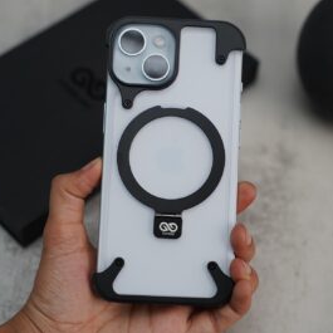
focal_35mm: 77
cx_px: 171
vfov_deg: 22.5
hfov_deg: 22.5
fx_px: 838
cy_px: 166
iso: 1000
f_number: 4
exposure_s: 1/160
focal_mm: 60
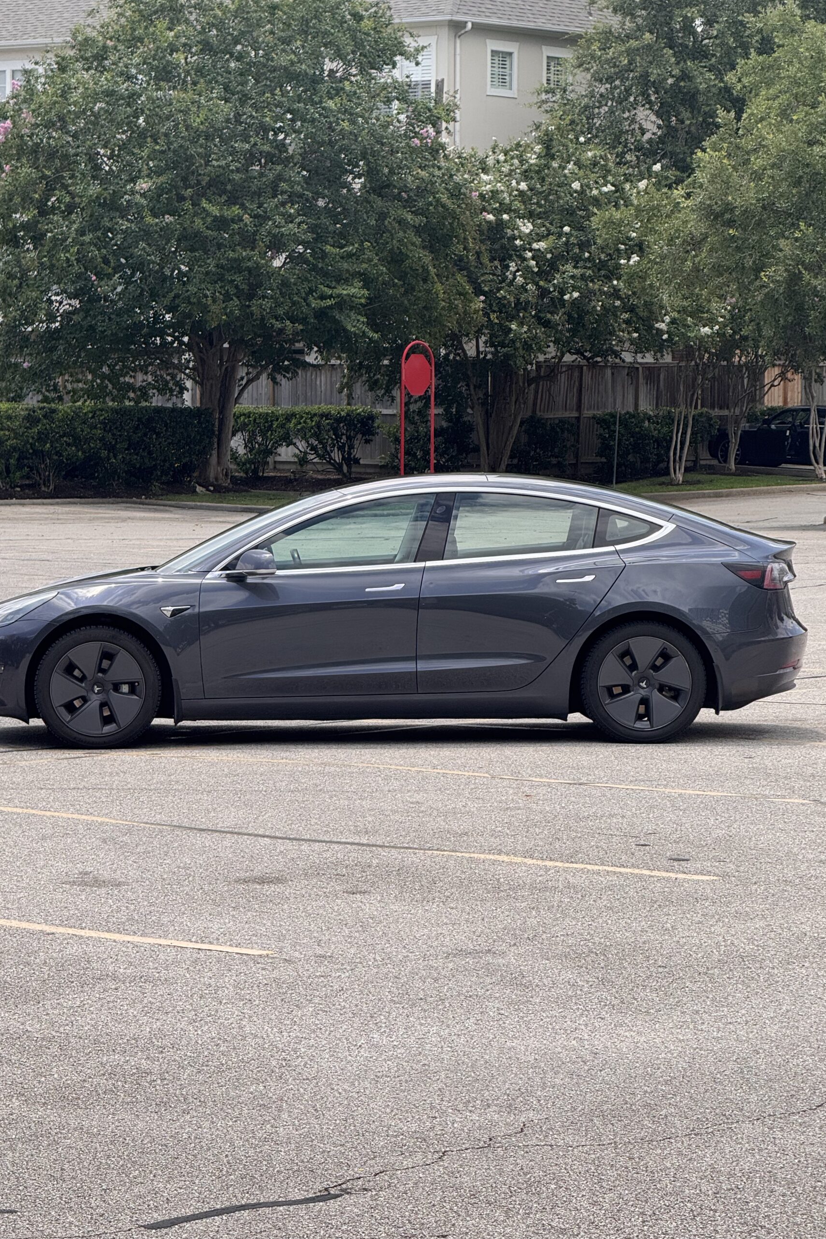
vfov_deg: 16.4
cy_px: 620
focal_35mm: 125
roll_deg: -0.4
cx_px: 371
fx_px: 4302
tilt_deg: -3.7
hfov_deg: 11.0
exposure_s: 1/1148
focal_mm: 15.66
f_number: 2.8
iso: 50
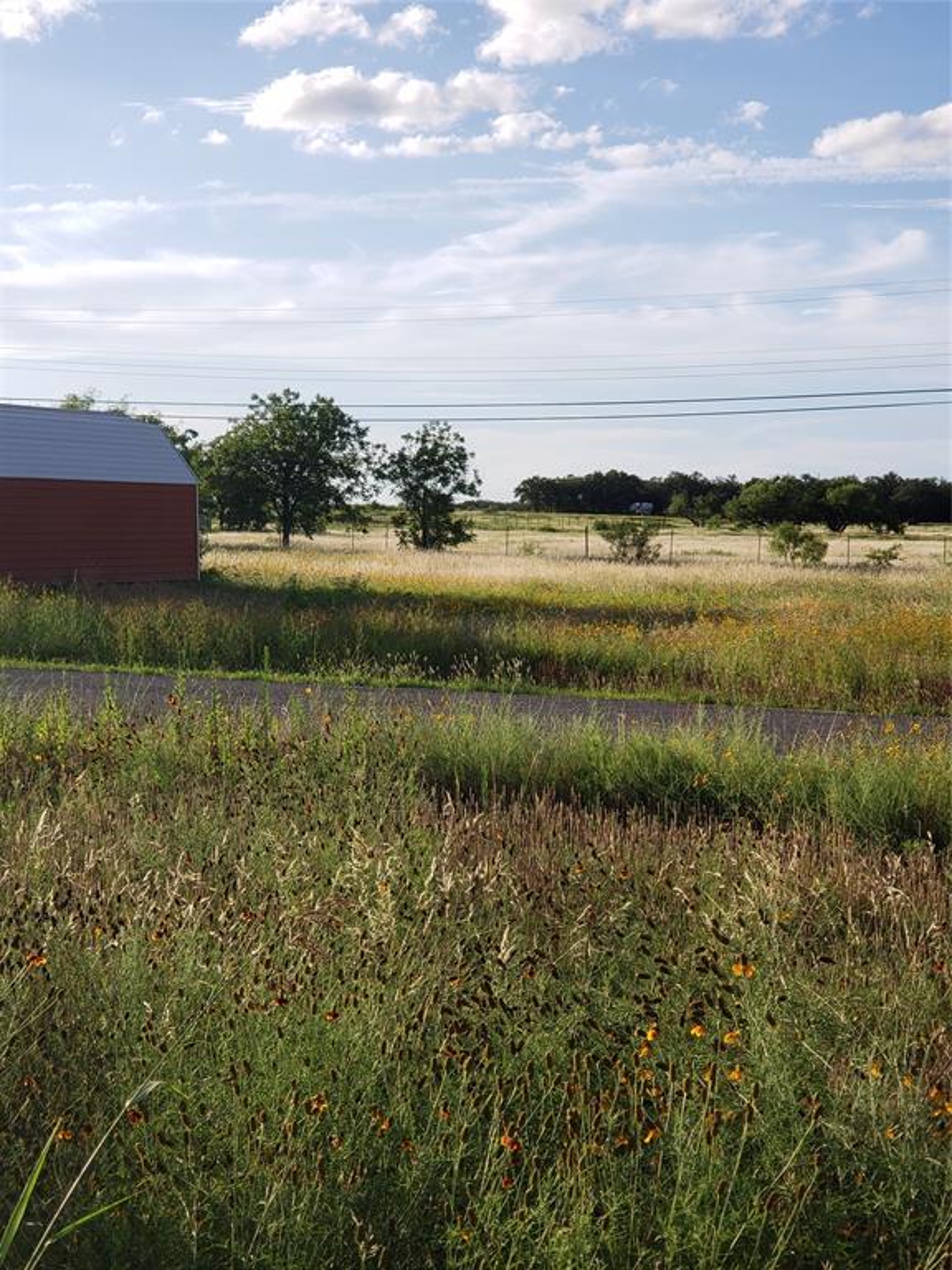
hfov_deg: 28.0
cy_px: 635
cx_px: 476
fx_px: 1907
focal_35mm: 52
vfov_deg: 36.8
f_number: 2.4
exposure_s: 1/586
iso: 32
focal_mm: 6
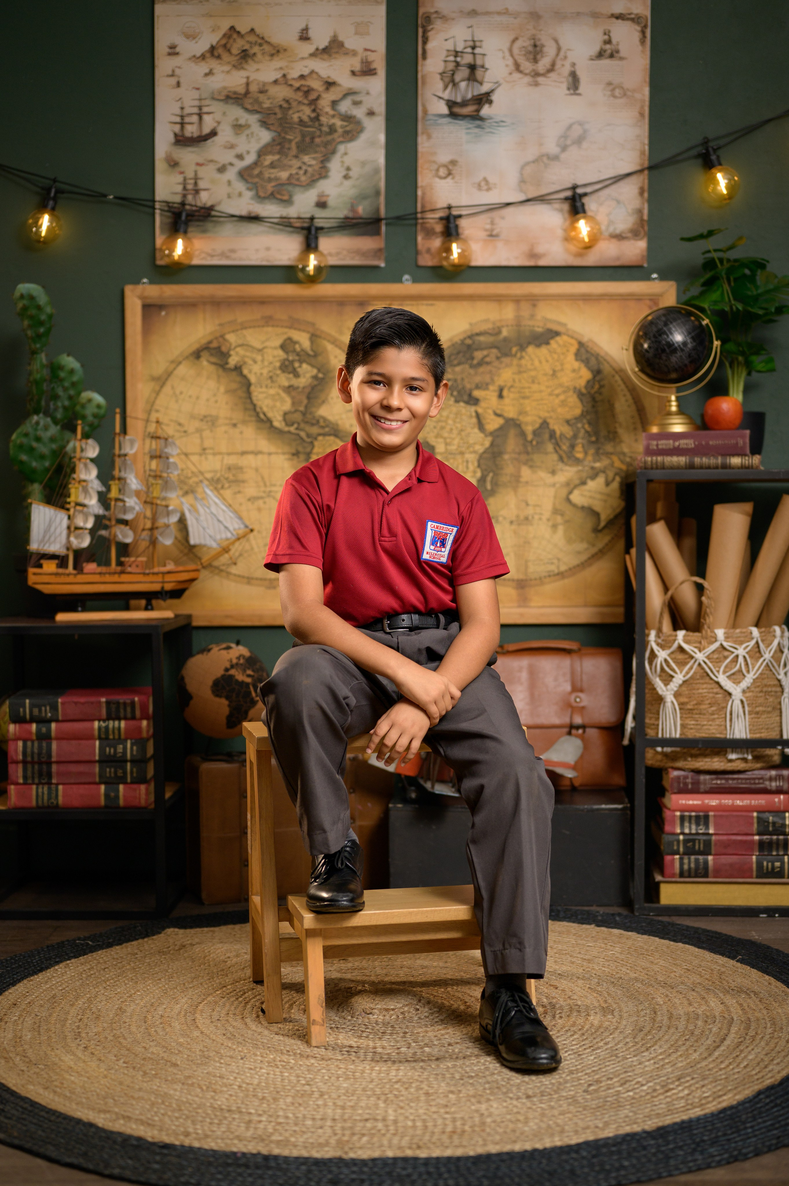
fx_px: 1646
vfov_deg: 39.6
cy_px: 593
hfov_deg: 27.0
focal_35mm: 50
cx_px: 394
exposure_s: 1/250
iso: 500
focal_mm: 50
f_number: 2.2
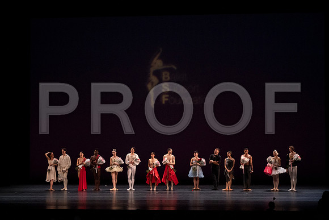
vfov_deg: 13.7
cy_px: 110
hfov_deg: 20.4
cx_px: 164
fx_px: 914
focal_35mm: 100
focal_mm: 100
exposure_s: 1/320
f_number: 13
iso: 12800
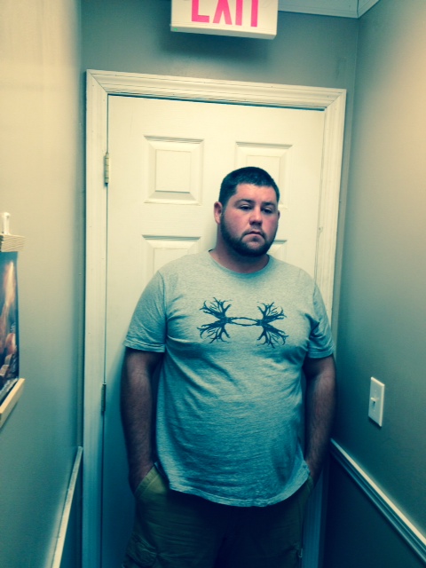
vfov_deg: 52.6
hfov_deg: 40.7
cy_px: 284
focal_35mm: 35
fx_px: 574
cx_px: 213
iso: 50
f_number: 2.4
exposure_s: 1/30
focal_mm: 4.28
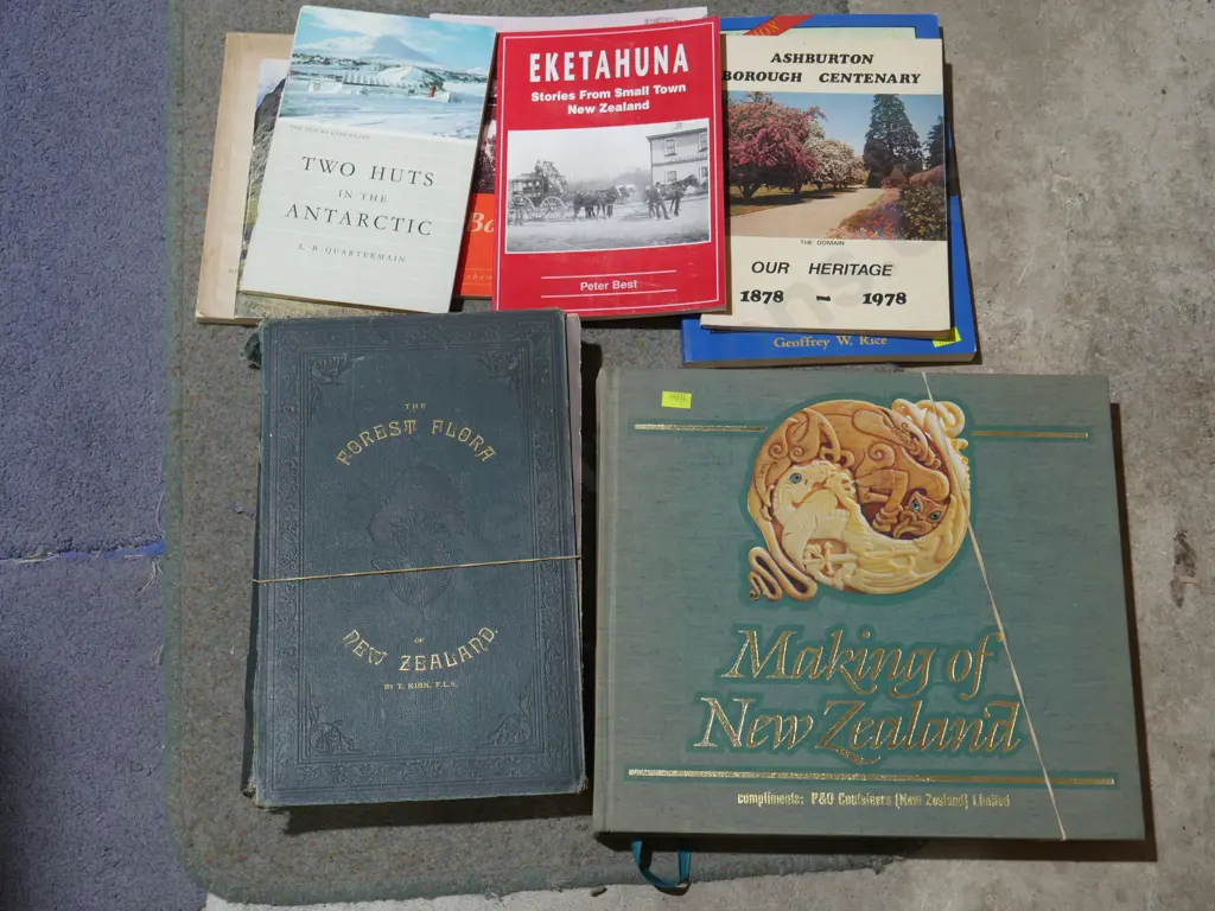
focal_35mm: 50
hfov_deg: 38.2
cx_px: 608
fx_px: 1755
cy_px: 456
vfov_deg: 29.1
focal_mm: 25
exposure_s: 1/60
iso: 500
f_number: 5.3
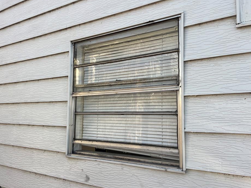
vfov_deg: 48.2
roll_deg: +0.1
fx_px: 210
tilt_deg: +6.9
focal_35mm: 29
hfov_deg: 61.6
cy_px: 101
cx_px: 122
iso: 50
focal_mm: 5.7
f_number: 1.5
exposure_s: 1/621
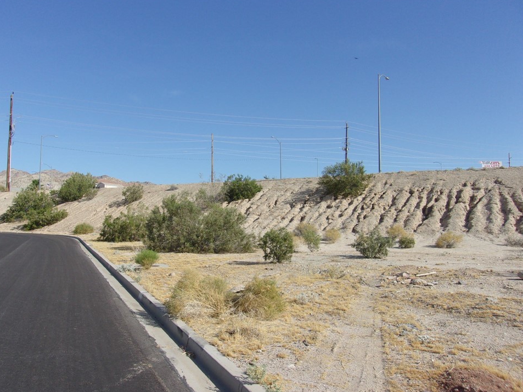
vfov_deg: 48.2
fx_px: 438
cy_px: 203
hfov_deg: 61.6
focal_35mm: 29
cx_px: 251
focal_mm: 4.9
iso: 80
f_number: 10.4
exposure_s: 1/120
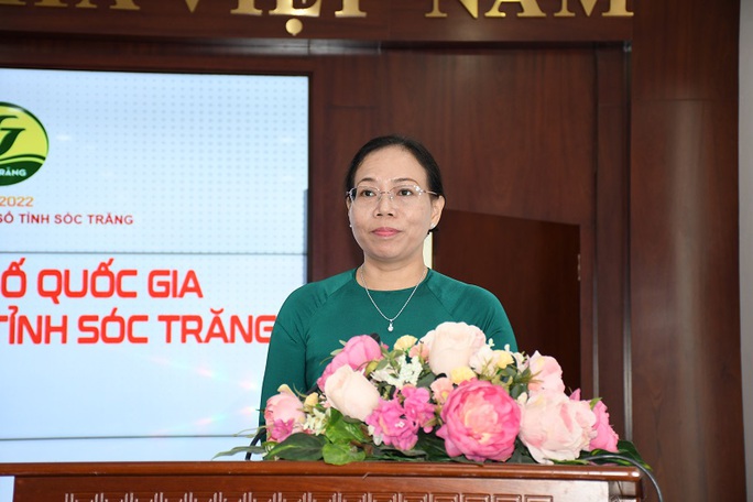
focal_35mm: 78
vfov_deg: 17.5
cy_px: 251
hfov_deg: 26.0
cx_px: 376
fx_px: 1631
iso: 720
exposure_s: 1/80
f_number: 4.8
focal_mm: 52
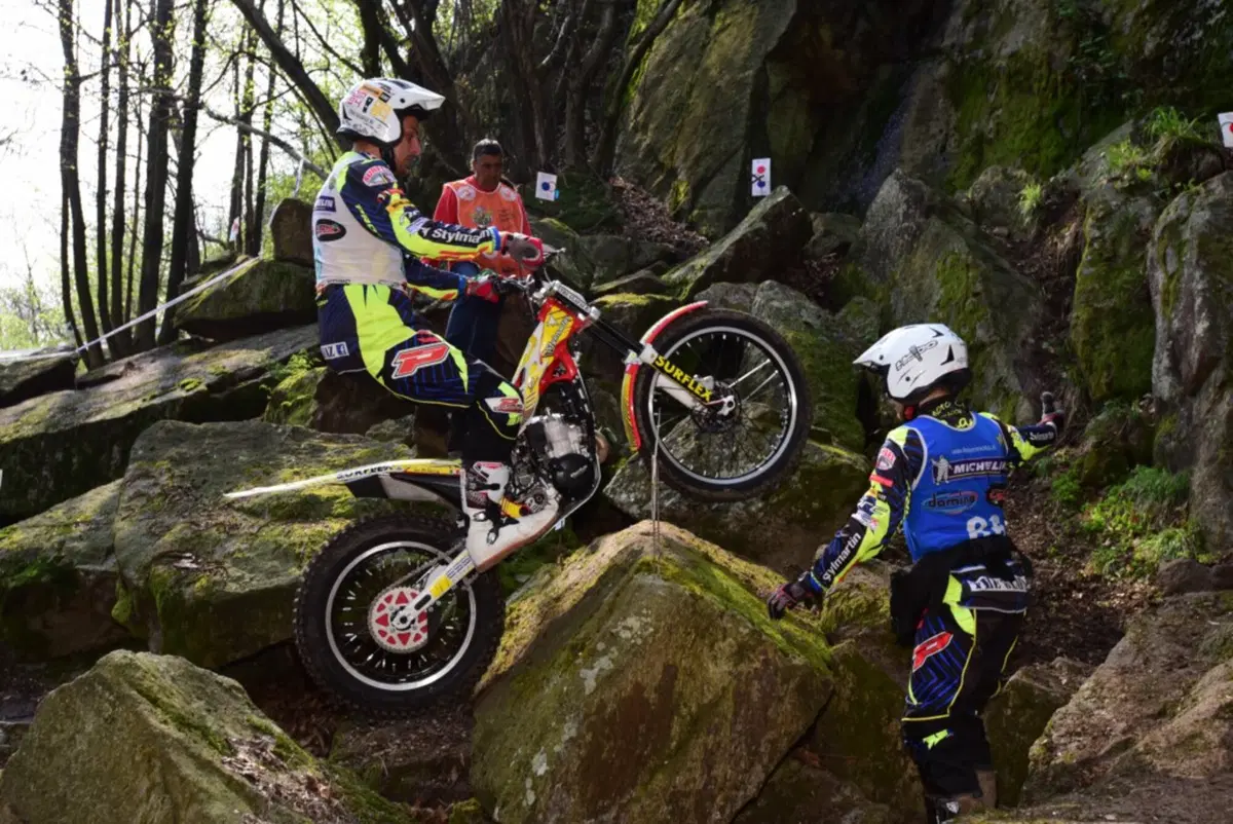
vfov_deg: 37.9
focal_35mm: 35
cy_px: 412
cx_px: 616
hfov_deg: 54.4
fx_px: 1200
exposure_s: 1/1000
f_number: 7.1
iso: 800
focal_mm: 35
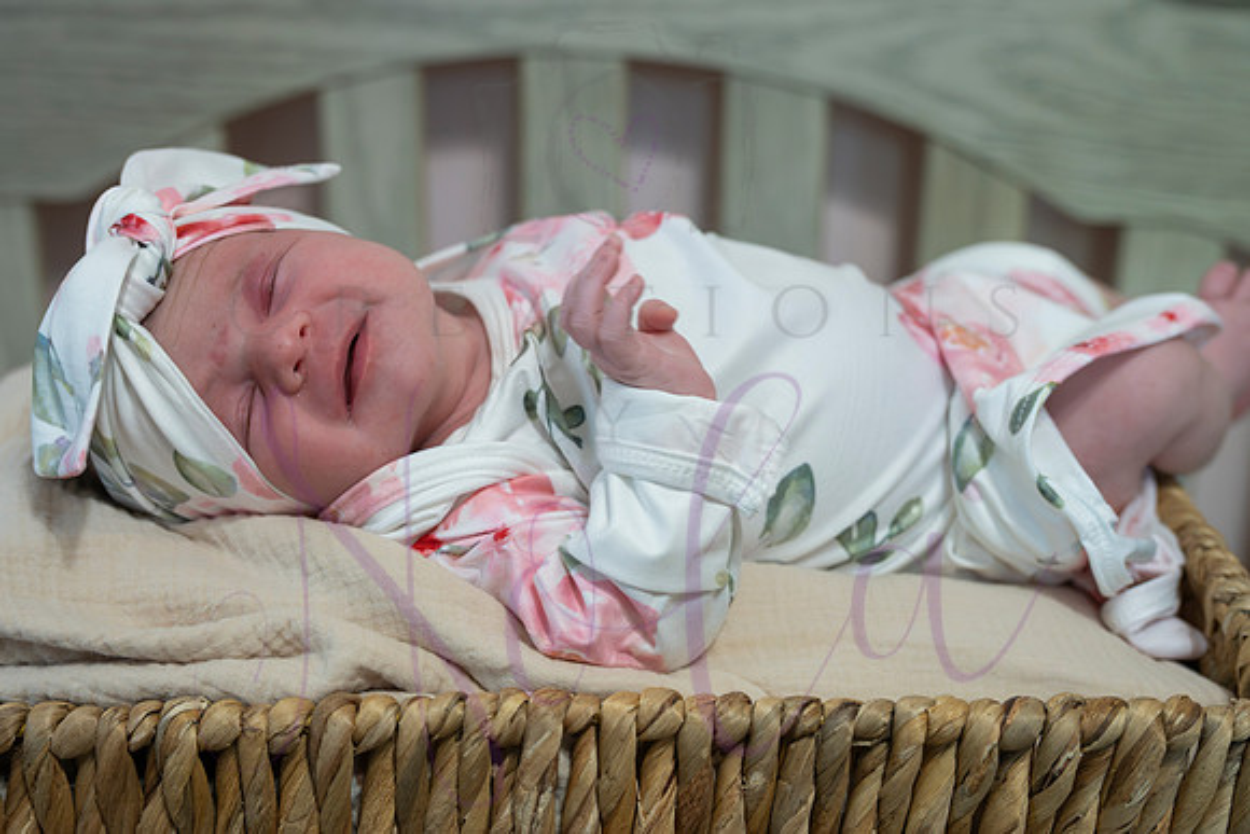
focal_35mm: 50
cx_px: 610
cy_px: 407
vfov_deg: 27.0
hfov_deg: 39.5
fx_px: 1739
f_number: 4
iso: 3200
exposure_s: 1/320
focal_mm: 48
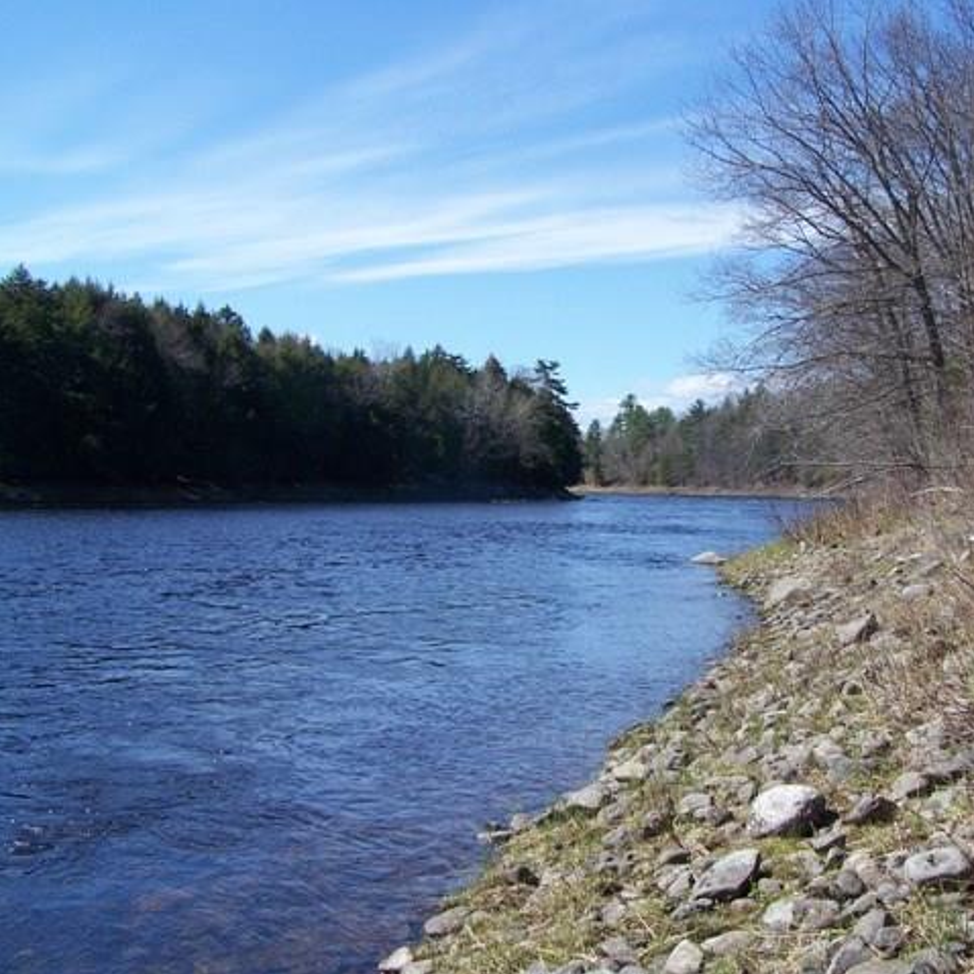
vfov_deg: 37.6
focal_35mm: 45
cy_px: 487
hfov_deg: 37.3
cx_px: 617
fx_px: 1433
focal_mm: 6.3
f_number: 4
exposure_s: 1/400
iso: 64
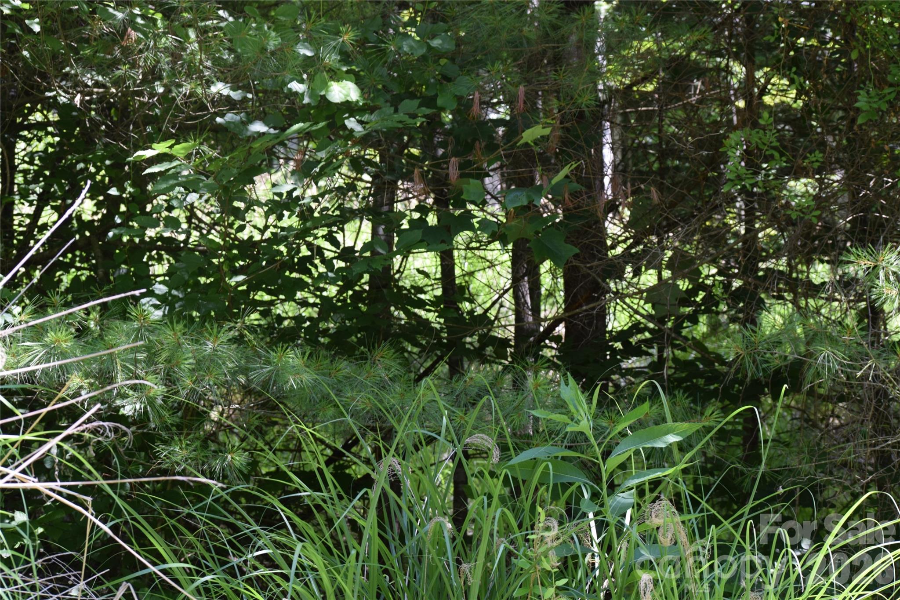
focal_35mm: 82
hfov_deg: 24.6
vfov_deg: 16.6
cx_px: 450
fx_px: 2062
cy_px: 300
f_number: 5.6
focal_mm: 55
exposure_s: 1/125
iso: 400
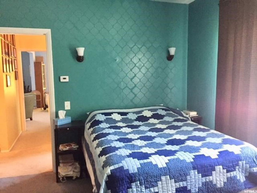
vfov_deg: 48.2
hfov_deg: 61.7
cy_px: 96
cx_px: 128
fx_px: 215
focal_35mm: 29
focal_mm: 4.15
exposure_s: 1/30
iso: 250
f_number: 2.2
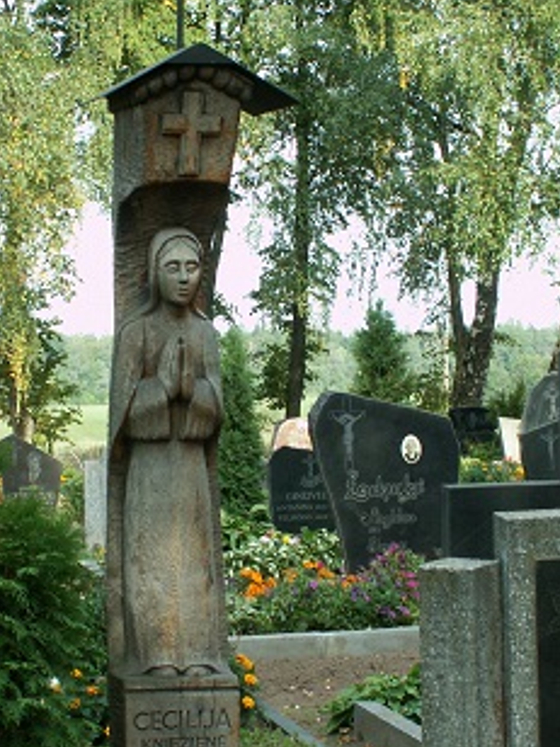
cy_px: 388
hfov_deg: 15.8
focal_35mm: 93
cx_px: 153
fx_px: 2006
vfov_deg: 21.1
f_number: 5
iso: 50
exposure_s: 1/30
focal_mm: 9.33
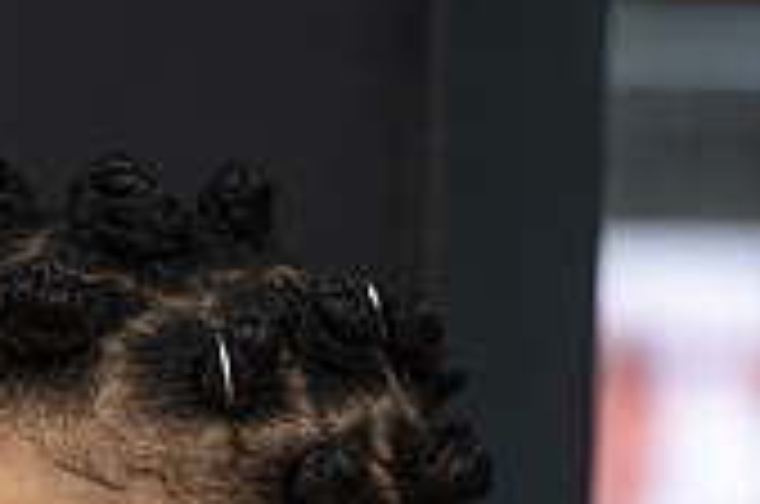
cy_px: 740
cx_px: 99
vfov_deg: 5.3
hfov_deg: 8.0
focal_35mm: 258
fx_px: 5436
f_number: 2.8
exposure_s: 1/1600
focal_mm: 75
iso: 800
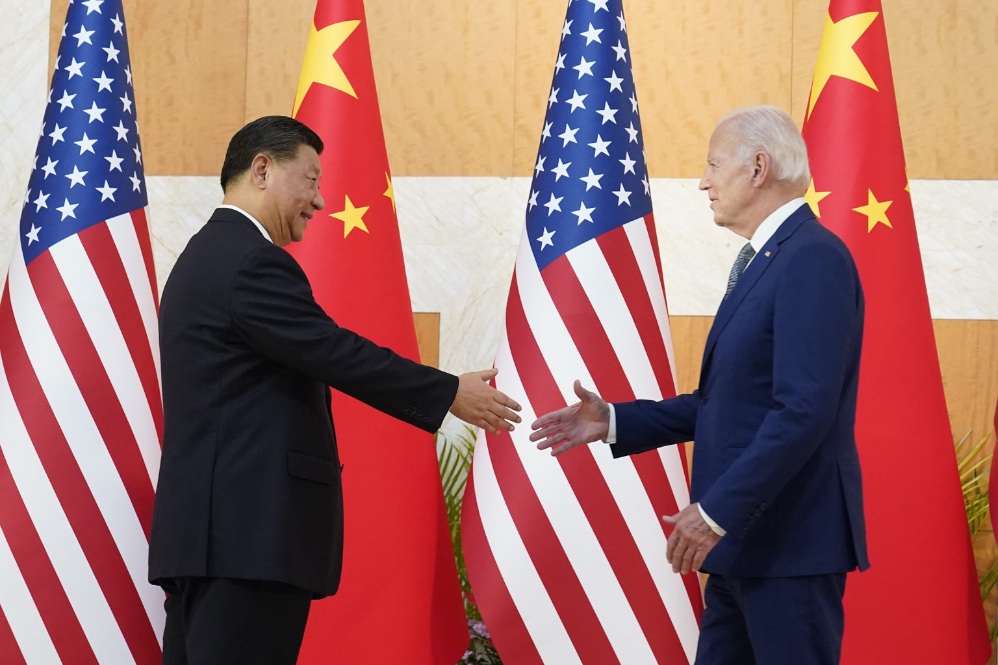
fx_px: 1552
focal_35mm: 56
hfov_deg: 35.6
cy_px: 332
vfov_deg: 24.2
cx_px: 499
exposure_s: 1/500
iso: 4000
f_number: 4
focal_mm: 56
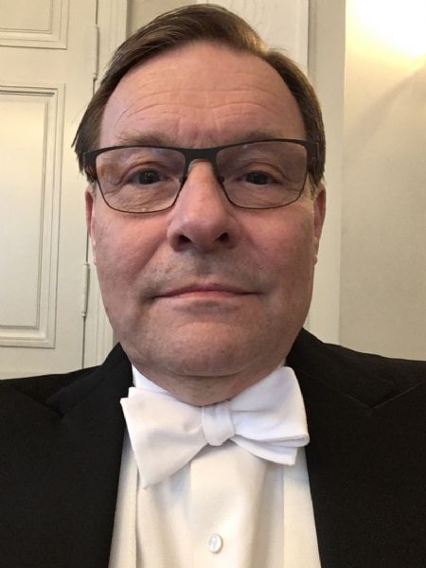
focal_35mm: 31
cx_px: 213
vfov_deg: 58.4
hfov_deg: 45.4
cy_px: 284
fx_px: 509
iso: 200
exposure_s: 1/33
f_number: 2.4
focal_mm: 2.15
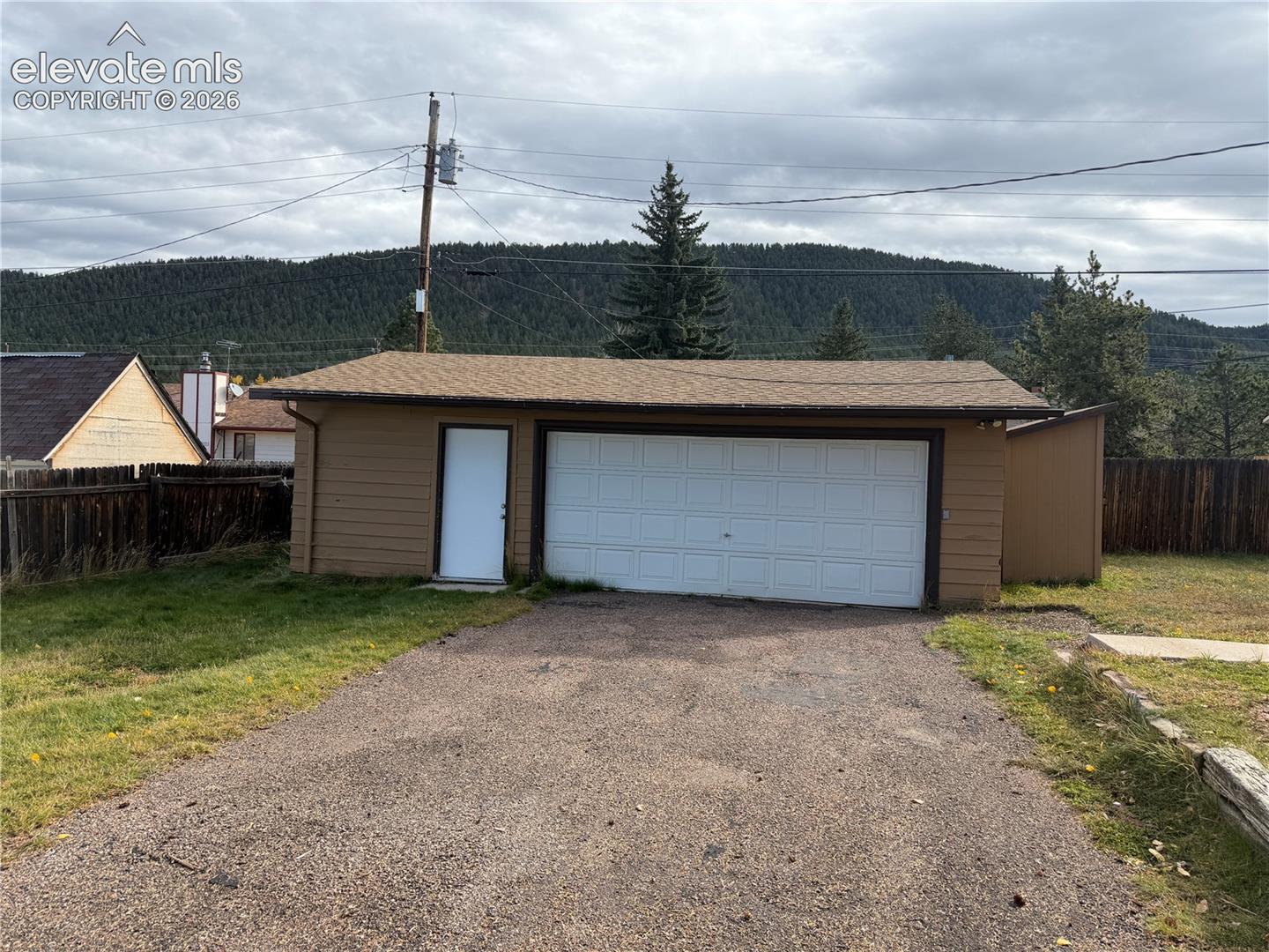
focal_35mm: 24
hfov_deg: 71.6
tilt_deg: +0.3
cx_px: 634
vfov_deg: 56.8
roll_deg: -2.3
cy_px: 476
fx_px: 880
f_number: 1.78
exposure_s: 1/1770
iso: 80
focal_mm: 6.76
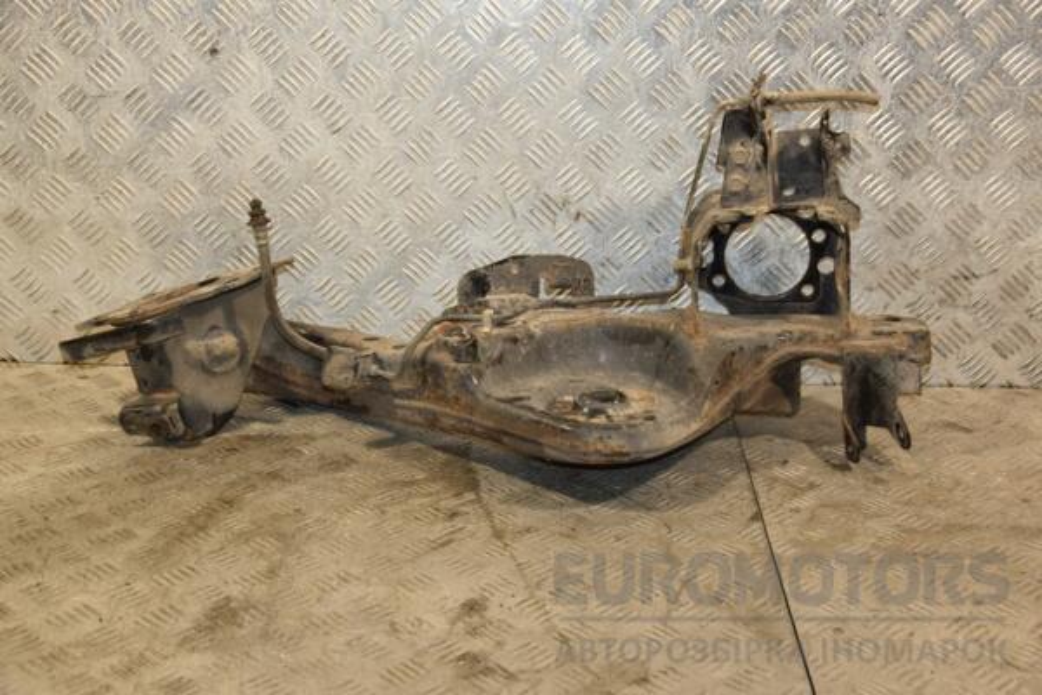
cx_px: 521
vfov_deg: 23.8
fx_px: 1650
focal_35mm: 57
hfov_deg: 35.1
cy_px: 348
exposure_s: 1/160
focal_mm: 38
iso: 800
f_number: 5
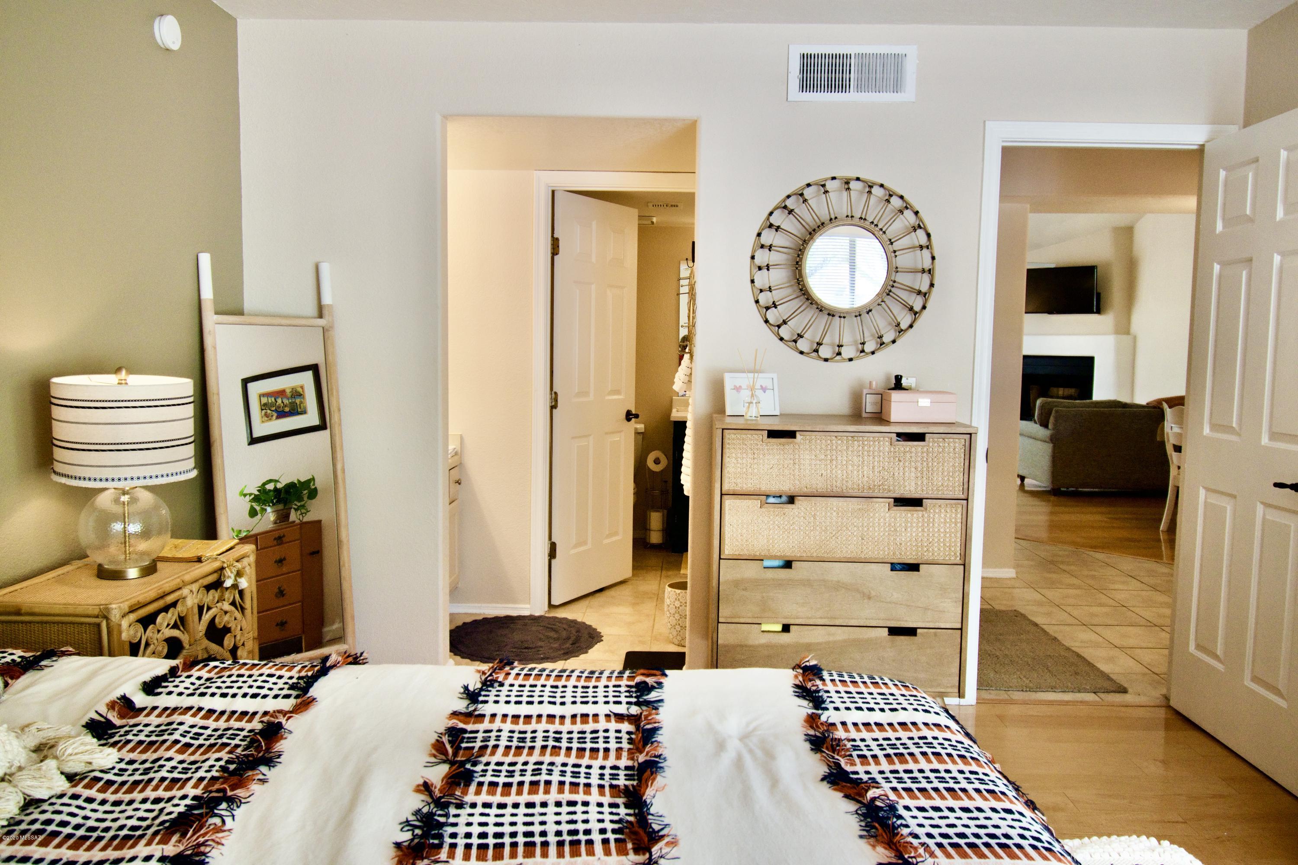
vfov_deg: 50.4
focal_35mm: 26
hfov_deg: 70.4
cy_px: 432
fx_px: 919
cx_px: 649
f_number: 5.3
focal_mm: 17
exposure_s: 1/60
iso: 560
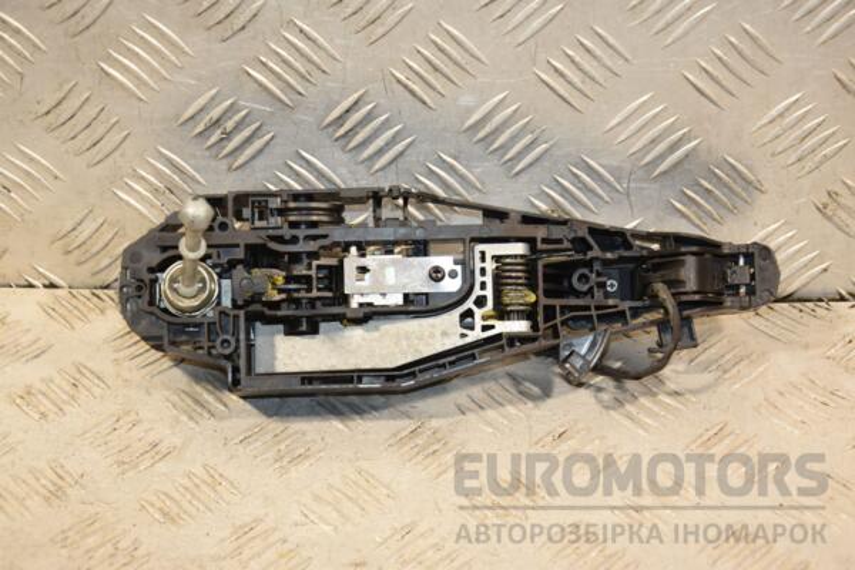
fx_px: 2066
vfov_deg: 15.7
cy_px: 285
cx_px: 428
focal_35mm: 87
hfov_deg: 23.4
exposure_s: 1/200
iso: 800
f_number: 5.6
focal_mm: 58
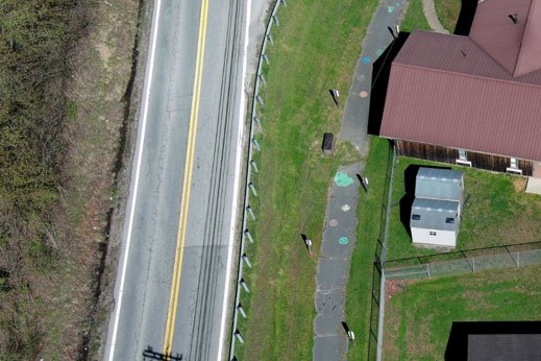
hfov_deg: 28.4
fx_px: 1007
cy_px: 414
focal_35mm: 67
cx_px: 527
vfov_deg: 19.3
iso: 100
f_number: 2.8
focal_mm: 10.57
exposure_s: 1/1511
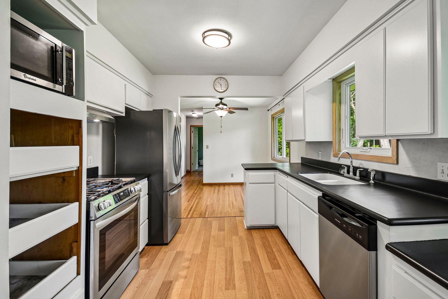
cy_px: 140
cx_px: 234
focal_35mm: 16
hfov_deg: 96.7
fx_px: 199
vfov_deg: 73.7
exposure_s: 1/25
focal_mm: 10
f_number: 6.3
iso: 400
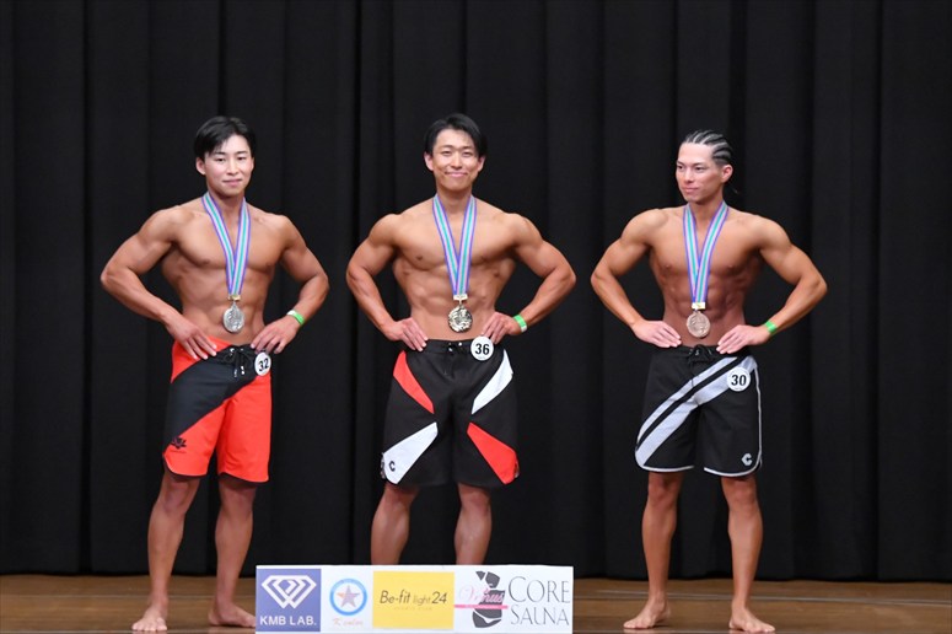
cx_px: 476
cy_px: 317
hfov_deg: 9.2
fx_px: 5947
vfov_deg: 6.1
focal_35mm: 225
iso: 8000
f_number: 5.6
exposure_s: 1/400
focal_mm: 150
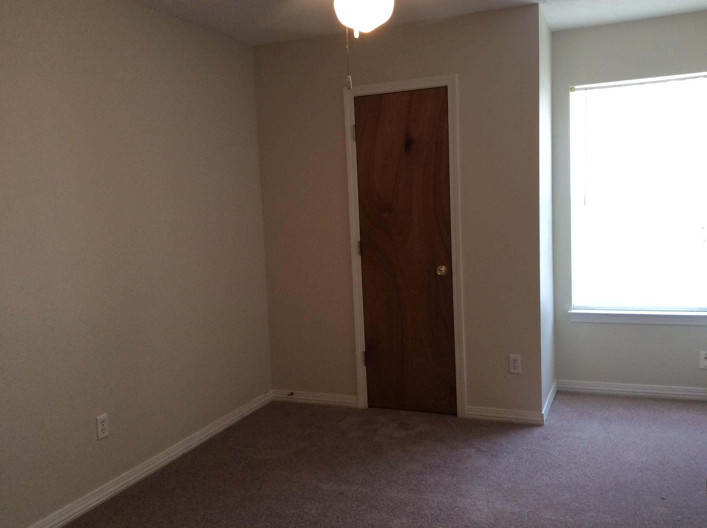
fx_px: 653
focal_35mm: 32
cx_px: 354
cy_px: 264
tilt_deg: -5.2
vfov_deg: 44.1
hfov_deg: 56.9
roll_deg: +3.7
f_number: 2.4
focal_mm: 3.3
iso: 64
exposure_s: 1/24
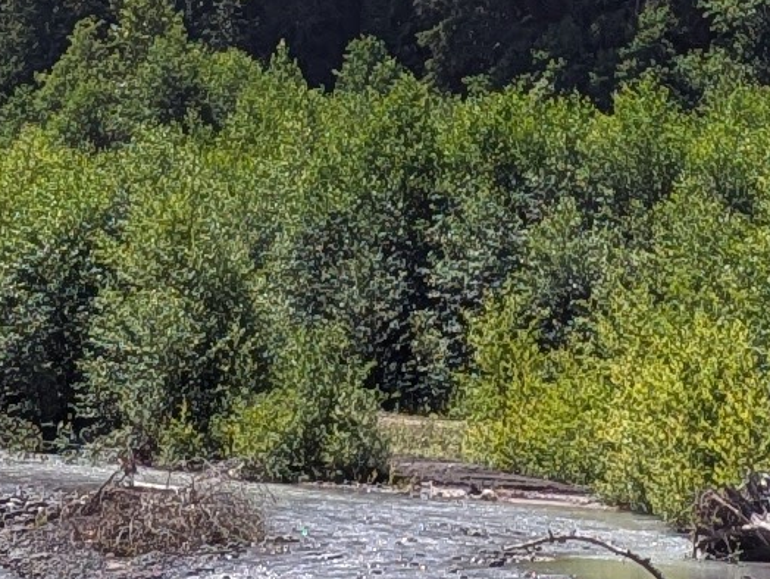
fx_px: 4163
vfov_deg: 7.9
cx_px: 337
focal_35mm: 187
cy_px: -135
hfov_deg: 10.6
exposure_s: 1/2463
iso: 38
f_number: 1.85
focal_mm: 6.81
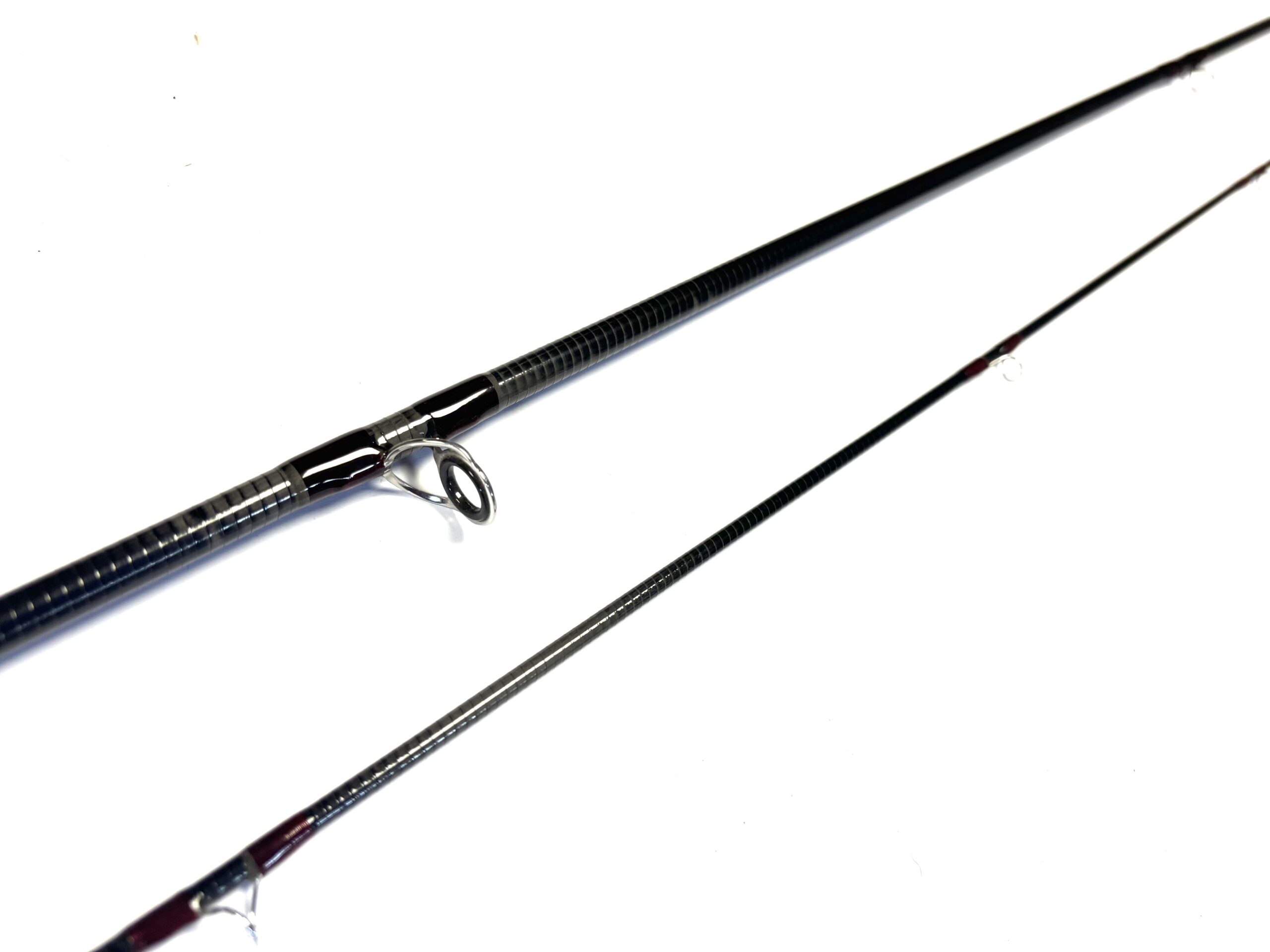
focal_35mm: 26
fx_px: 954
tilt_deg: -53.8
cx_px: 635
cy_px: 476
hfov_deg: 67.3
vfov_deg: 53.1
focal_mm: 5.96
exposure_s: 1/121
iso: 40
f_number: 1.6
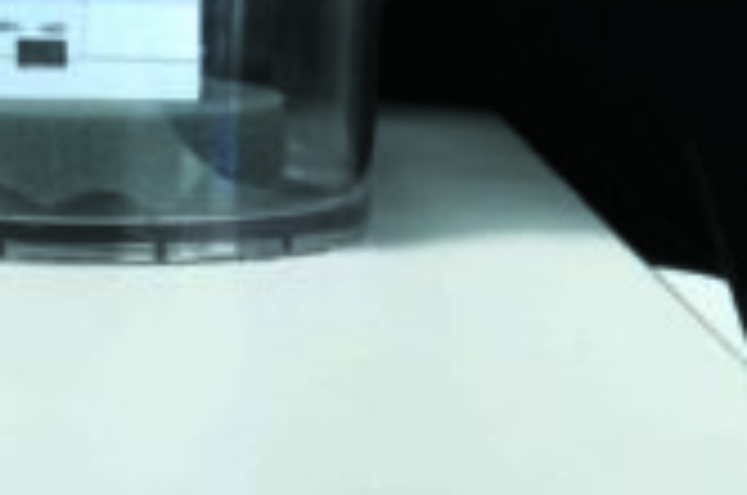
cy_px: -252
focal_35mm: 260
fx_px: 5385
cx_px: -180
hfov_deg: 7.9
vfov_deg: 5.2
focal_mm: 48
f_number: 14
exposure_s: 1/40
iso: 200
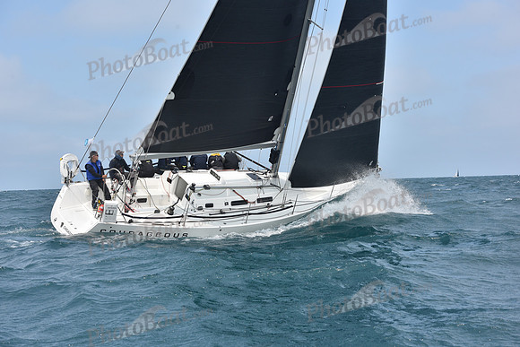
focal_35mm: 70
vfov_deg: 19.5
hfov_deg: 28.8
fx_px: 1011
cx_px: 260
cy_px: 174
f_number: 9
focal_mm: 70
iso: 250
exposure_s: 1/800
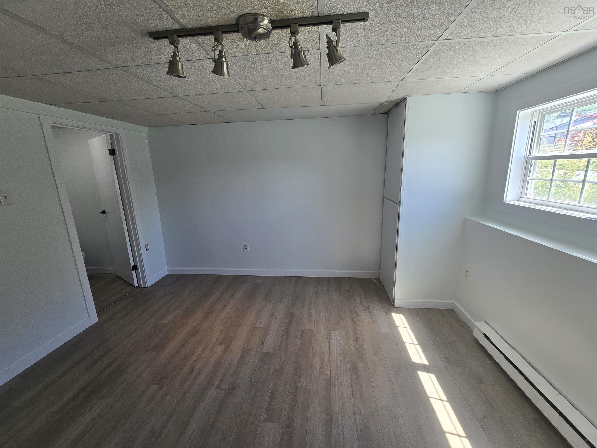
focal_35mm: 13
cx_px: 298
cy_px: 224
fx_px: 224
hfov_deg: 106.2
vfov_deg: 89.9
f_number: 2.2
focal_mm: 2.2
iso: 50
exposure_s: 1/120
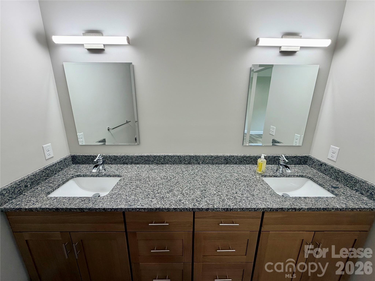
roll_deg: -0.3
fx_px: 152
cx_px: 188
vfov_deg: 85.7
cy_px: 140
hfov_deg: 102.1
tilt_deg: -15.4
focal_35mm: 14
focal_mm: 2.22
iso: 160
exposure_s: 1/120
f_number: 2.2
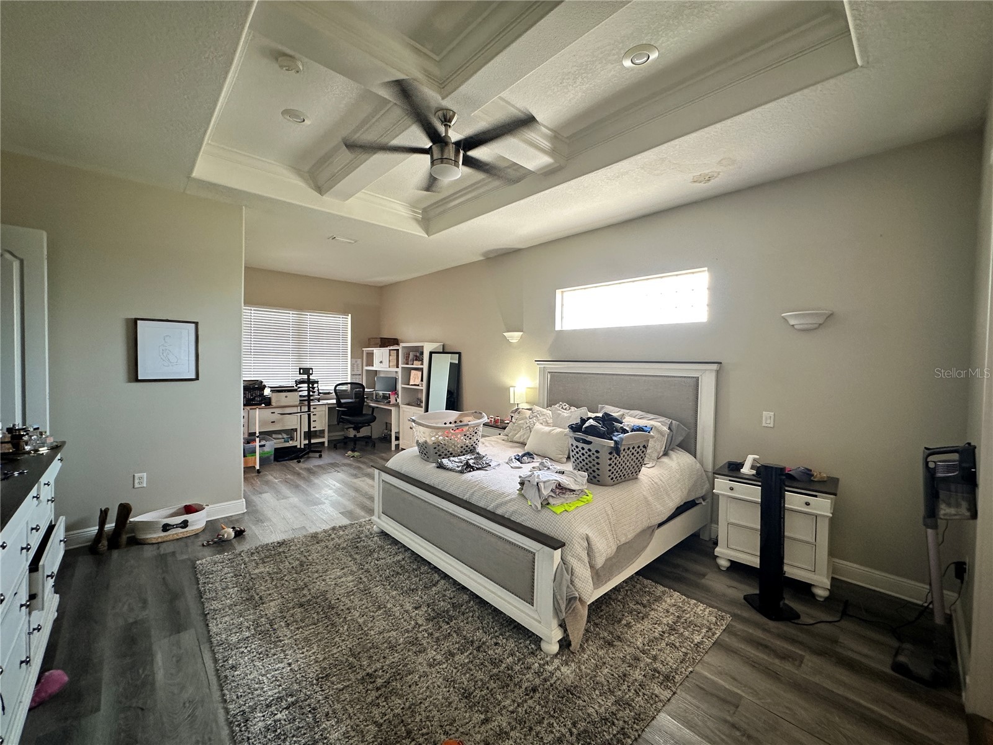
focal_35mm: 14
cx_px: 496
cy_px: 372
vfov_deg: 85.7
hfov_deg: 102.1
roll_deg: -1.0
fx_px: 402
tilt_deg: -1.3
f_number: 2.2
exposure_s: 1/60
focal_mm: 2.22
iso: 200
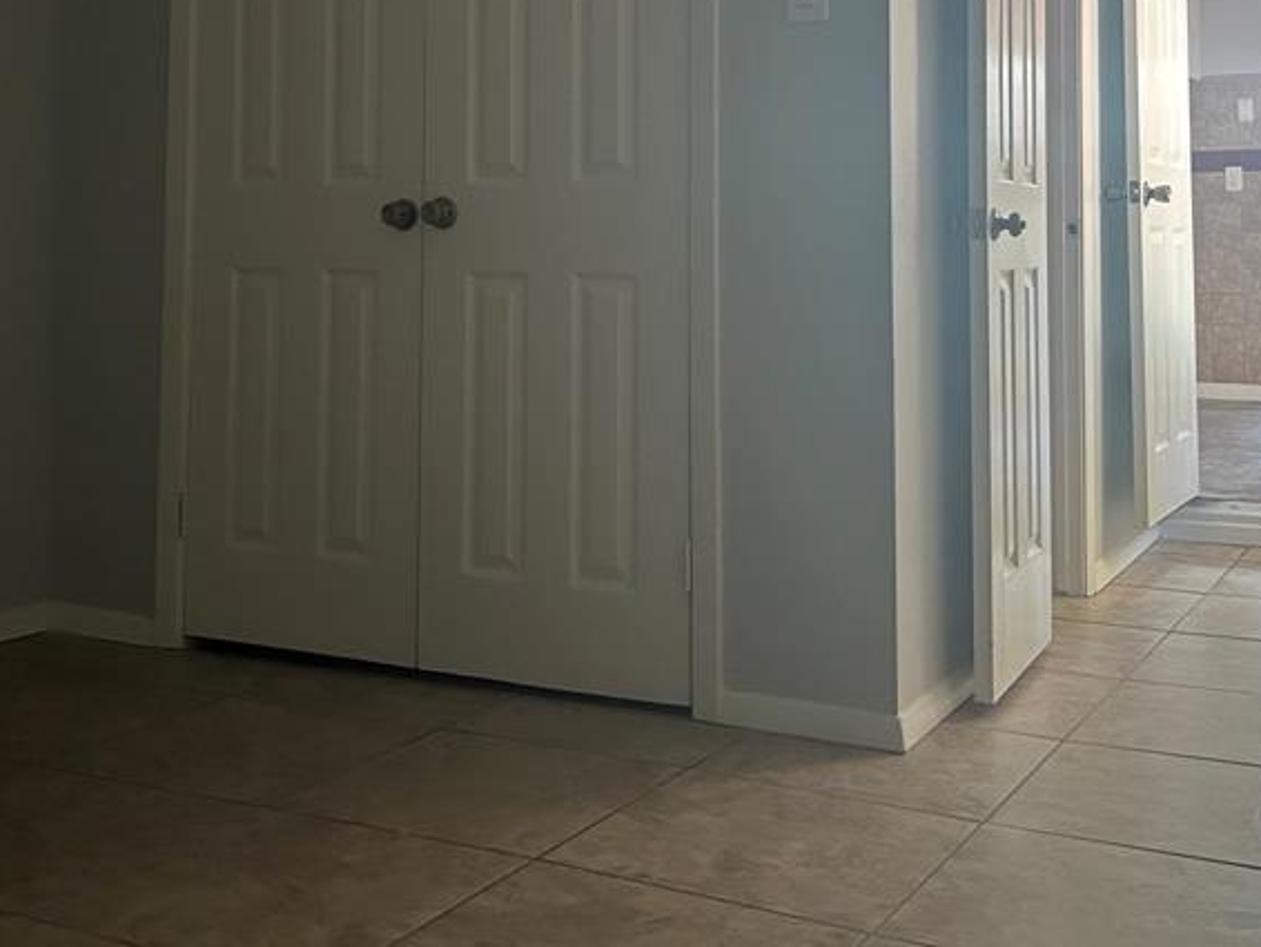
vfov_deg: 29.9
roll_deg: +0.4
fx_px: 1713
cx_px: 599
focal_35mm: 47
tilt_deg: +3.6
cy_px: 145
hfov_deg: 40.4
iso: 250
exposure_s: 1/60
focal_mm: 5.7
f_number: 1.5
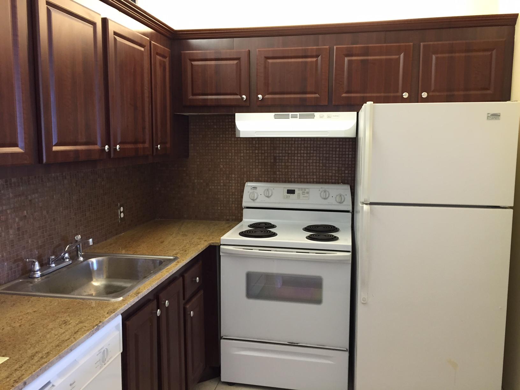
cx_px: 260
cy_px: 195
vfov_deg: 48.2
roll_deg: -1.4
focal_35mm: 29
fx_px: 436
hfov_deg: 61.7
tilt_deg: -7.0
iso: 125
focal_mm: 4.15
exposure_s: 1/30
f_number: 2.2
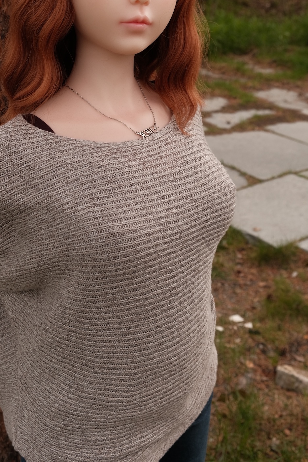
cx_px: 116
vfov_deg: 40.5
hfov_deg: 28.0
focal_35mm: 48
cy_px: 147
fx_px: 616
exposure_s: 1/250
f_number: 4.5
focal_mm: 23.3
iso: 400
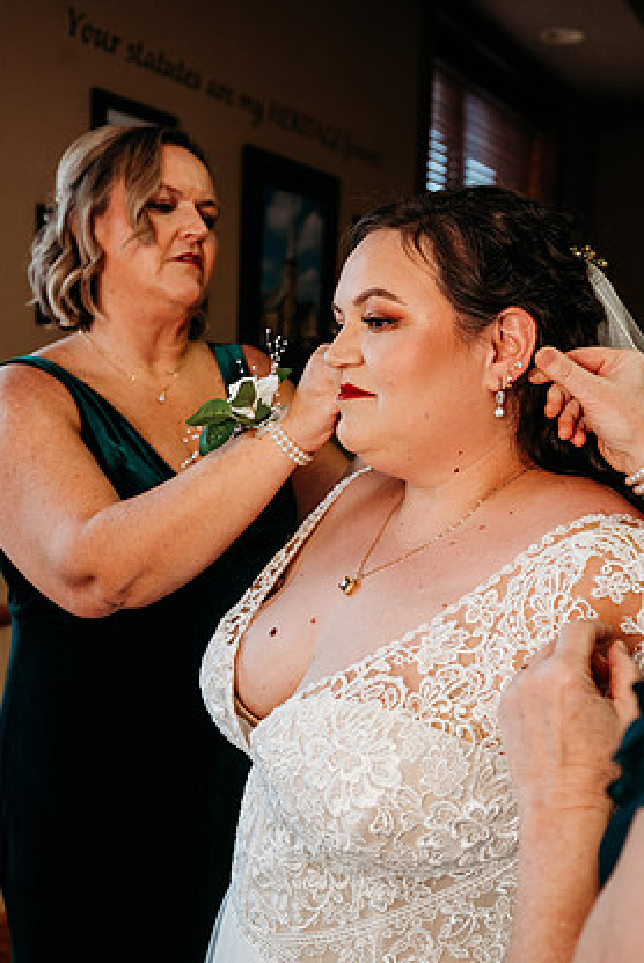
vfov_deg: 48.4
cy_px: 484
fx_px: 1071
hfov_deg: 33.4
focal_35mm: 40
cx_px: 336
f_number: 4.5
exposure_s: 1/200
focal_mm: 37
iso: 1250
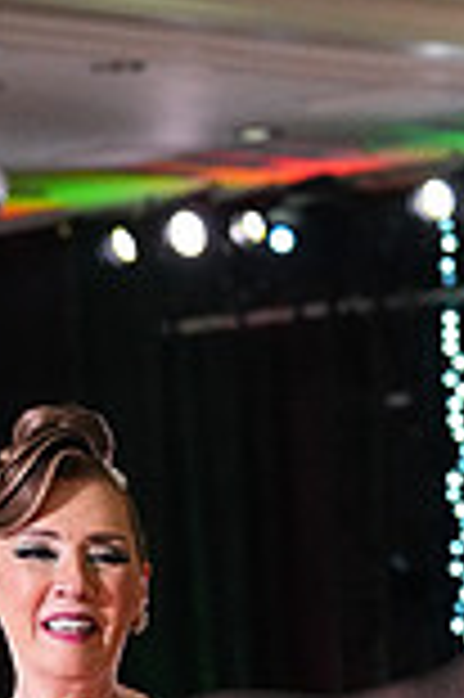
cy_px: 1166
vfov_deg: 5.5
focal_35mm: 371
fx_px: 7188
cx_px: 349
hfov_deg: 3.7
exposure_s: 1/400
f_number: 5
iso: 6400
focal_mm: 99
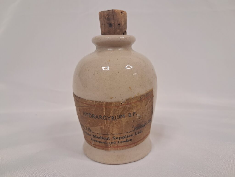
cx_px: 118
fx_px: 183
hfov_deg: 65.3
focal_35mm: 27
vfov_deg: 51.4
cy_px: 88
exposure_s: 1/50
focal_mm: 4
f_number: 1.8
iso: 80
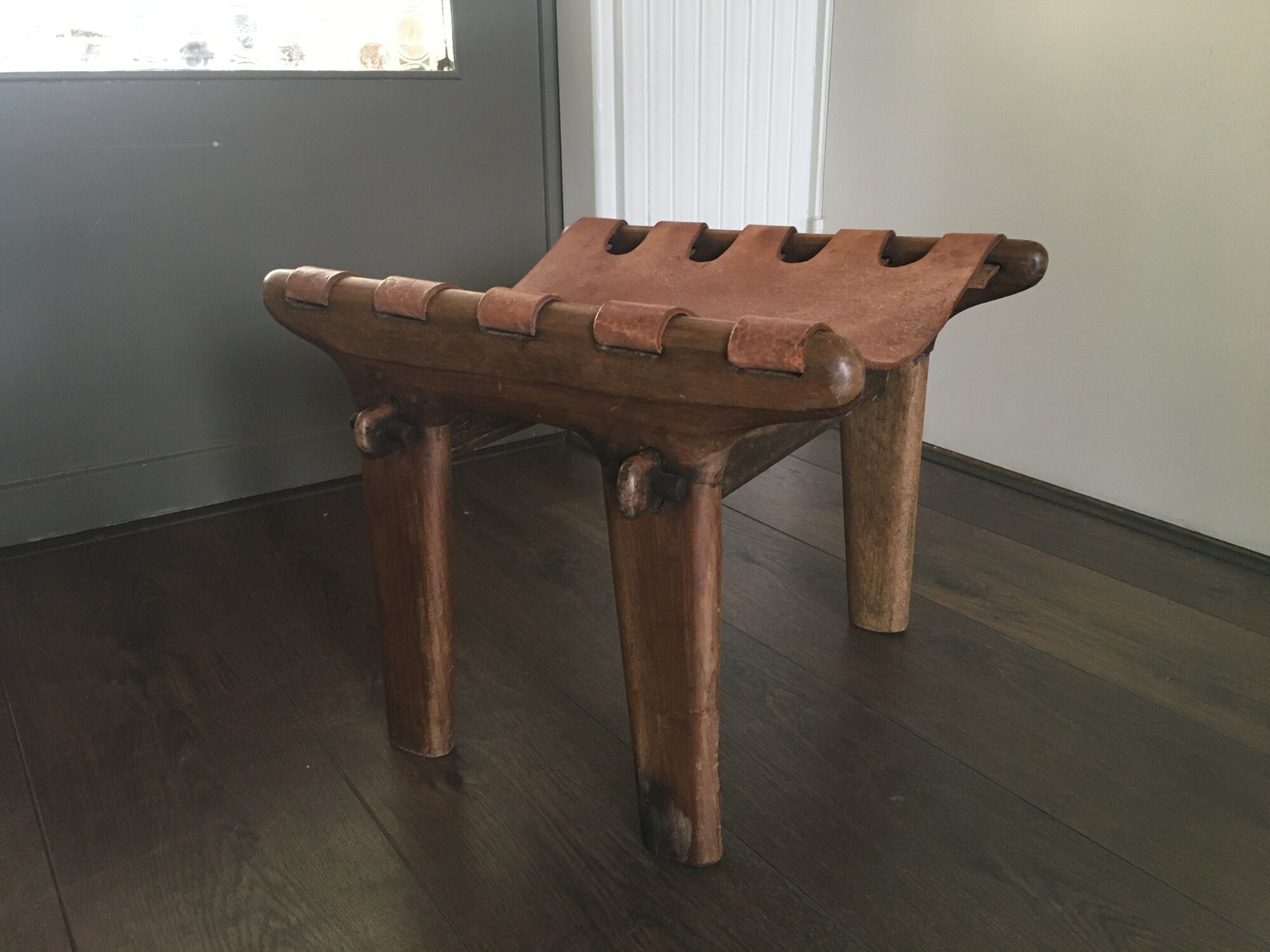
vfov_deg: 48.2
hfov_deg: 61.7
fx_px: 1064
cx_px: 635
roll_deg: -0.7
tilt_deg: -18.8
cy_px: 476
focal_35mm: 29
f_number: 2.2
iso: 200
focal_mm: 4.15
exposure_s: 1/33
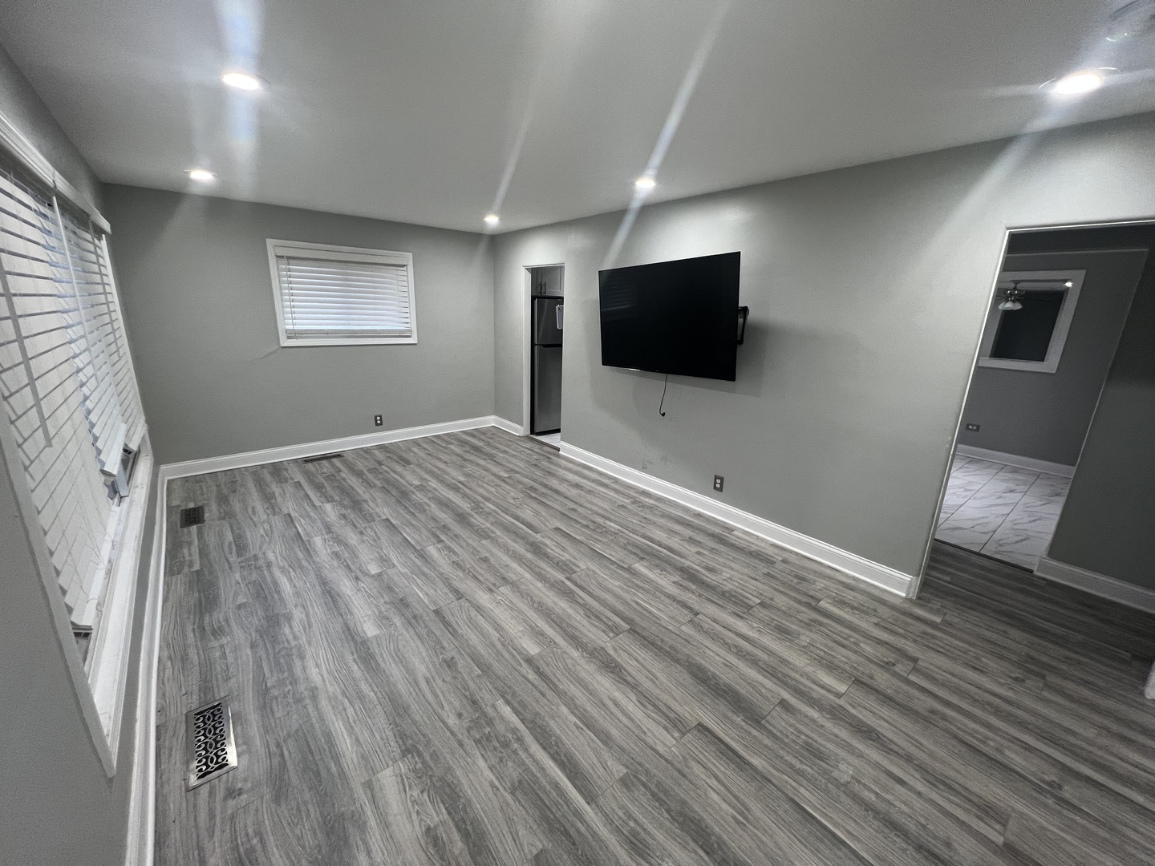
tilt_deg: -15.3
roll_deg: -2.2
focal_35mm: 13
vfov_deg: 89.9
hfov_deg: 106.2
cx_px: 578
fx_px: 434
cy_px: 433
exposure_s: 1/60
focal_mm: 1.57
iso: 125
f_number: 1.8
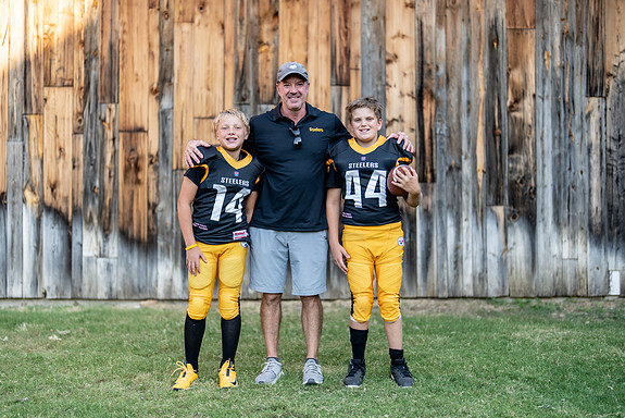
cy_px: 216
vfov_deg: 25.1
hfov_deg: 36.9
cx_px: 313
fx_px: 938
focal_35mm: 54
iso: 100
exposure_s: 1/1250
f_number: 1.2
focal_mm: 50
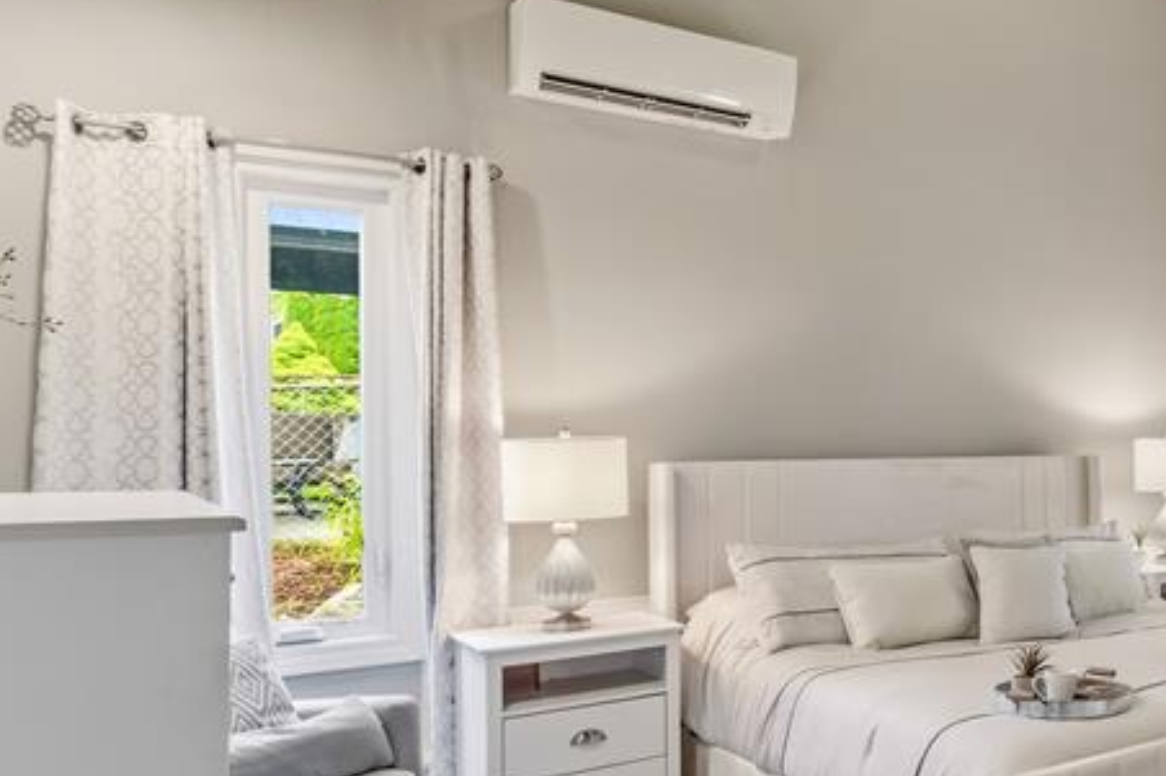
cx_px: 1189
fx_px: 1101
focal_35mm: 34
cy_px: 428
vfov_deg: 38.8
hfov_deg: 46.0
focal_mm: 10
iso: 500
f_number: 7.1
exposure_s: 2
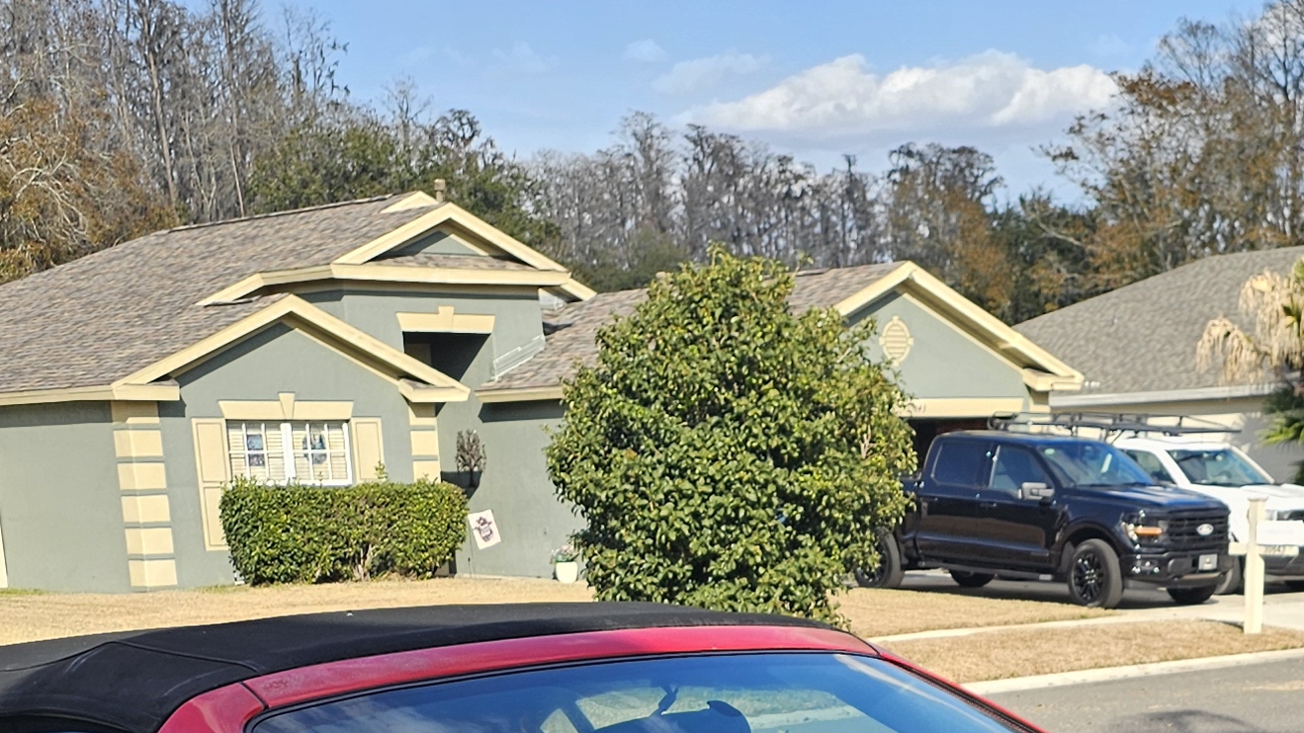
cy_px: 1348
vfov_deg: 14.0
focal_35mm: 76
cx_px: 934
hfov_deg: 27.6
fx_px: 2628
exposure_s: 1/379
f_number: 1.7
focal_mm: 6.3
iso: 10
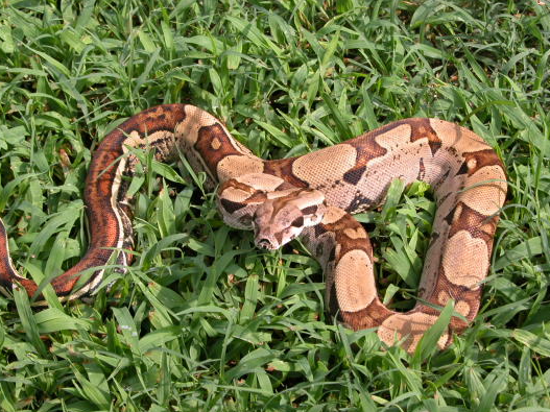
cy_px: 208
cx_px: 273
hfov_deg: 23.0
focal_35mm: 85
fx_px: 1350
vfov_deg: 17.4
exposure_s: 1/208
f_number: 5.2
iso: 100
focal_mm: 17.8
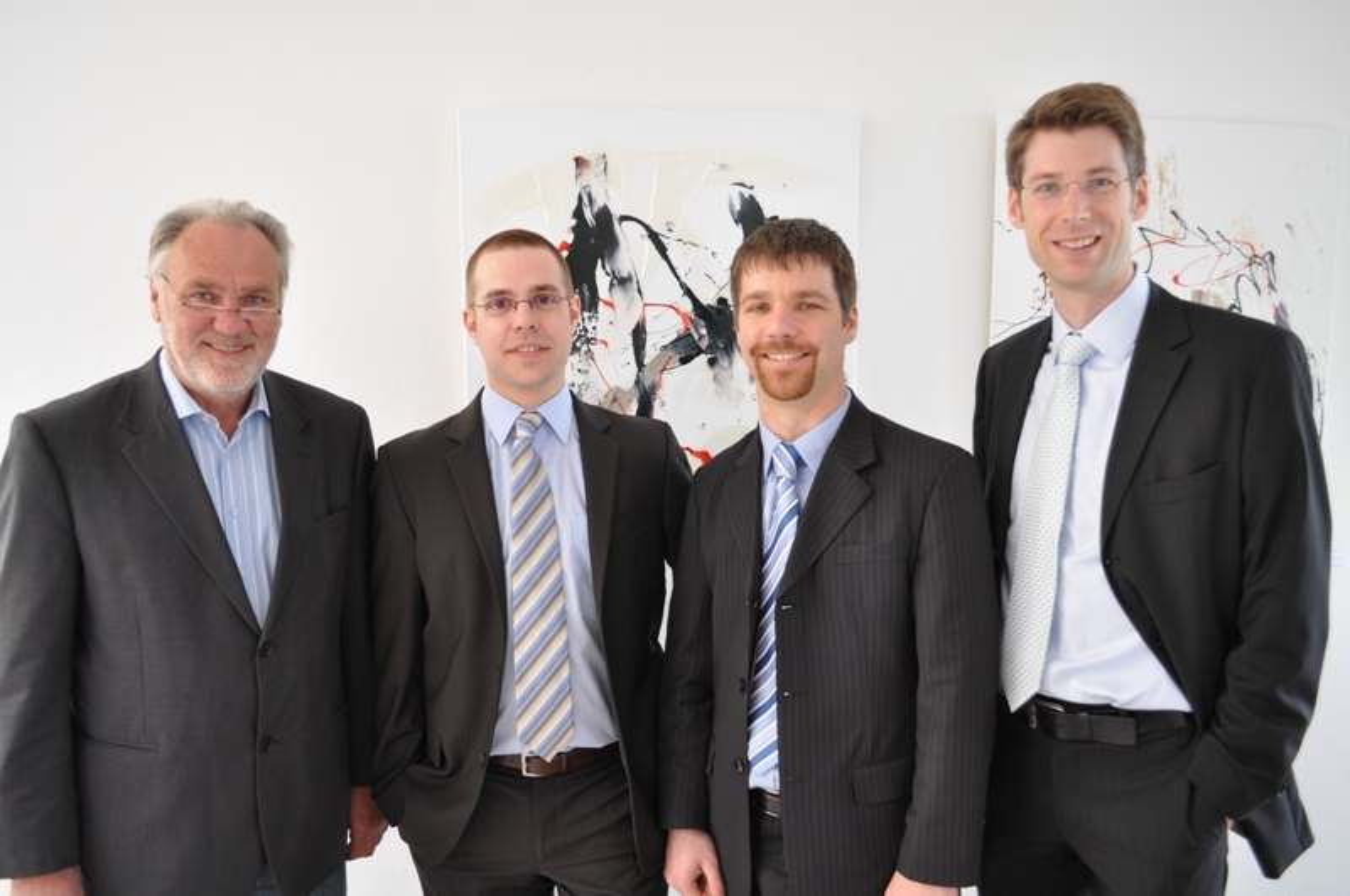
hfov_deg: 62.0
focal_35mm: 30
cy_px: 448
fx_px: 1123
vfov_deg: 43.5
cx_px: 675
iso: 400
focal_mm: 20
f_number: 4.5
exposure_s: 1/20
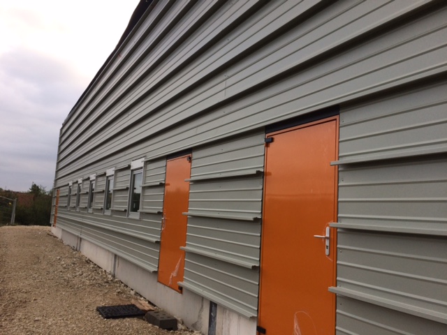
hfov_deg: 61.7
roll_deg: -1.8
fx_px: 374
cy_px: 168
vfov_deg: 48.2
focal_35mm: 29
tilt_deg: +5.7
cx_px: 224
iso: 32
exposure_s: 1/789
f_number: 2.2
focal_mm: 4.15
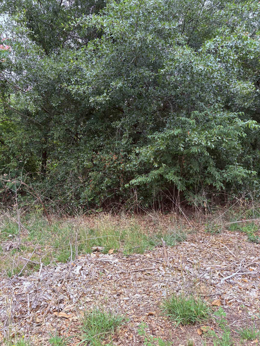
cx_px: 130
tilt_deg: +0.0
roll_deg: -1.6
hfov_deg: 53.1
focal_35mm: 26
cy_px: 173
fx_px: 260
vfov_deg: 67.3
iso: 50
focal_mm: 5.96
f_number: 1.6
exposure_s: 1/701
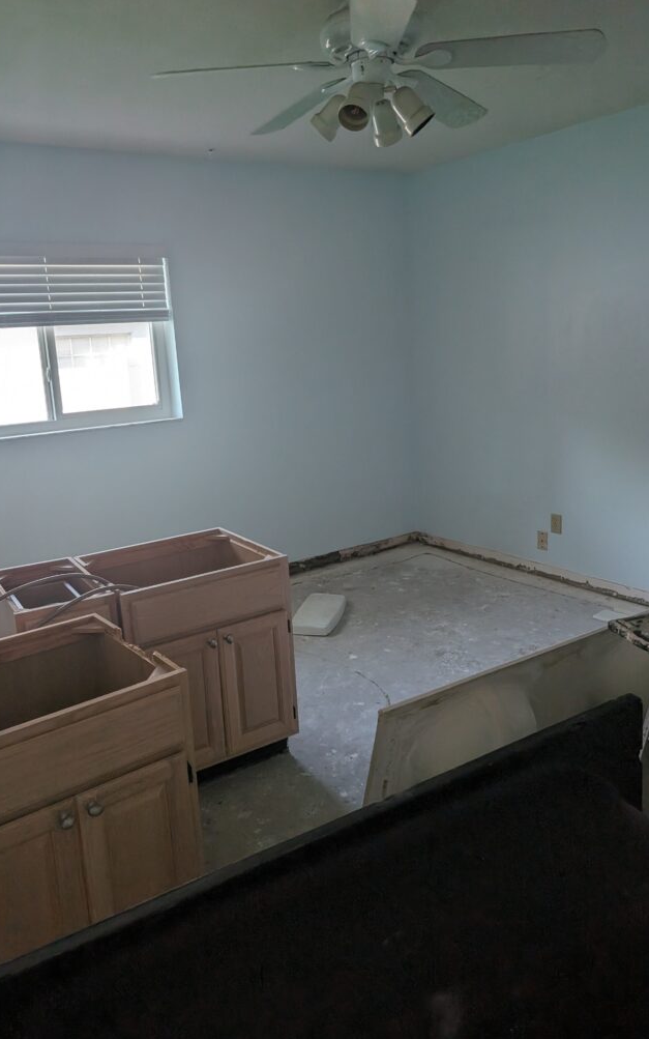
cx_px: 288
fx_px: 736
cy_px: 512
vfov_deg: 70.4
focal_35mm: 26
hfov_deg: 47.5
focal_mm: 6.9
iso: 193
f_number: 1.68
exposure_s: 1/205
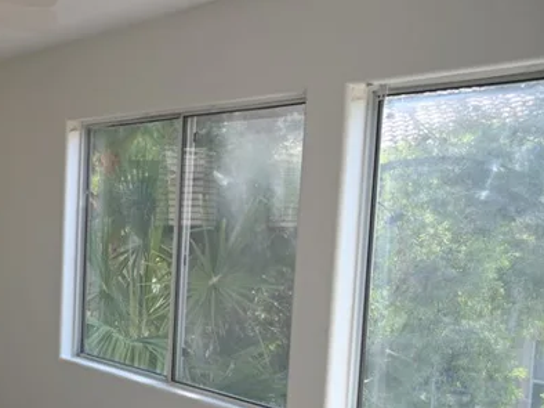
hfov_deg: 27.3
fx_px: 942
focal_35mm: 60
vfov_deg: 24.2
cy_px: 295
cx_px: -150
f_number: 4.5
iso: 64
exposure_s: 1/80
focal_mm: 24
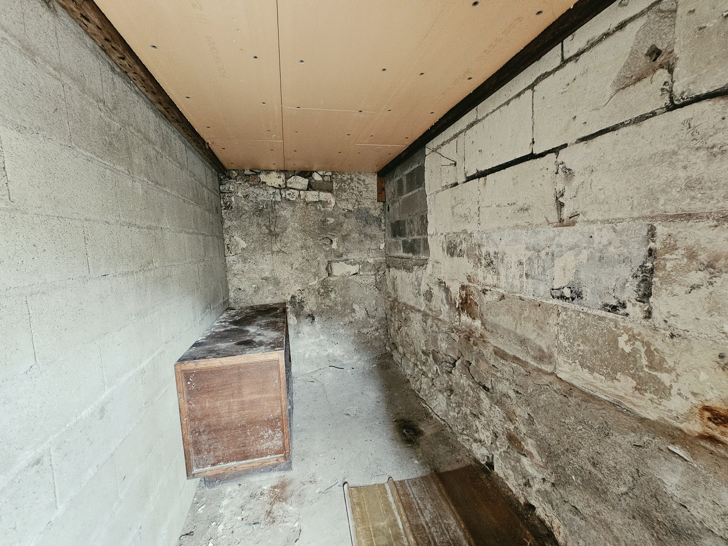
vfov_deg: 89.9
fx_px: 273
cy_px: 273
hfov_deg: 106.2
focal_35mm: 13
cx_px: 364
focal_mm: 2.2
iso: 640
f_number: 2.2
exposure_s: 1/30
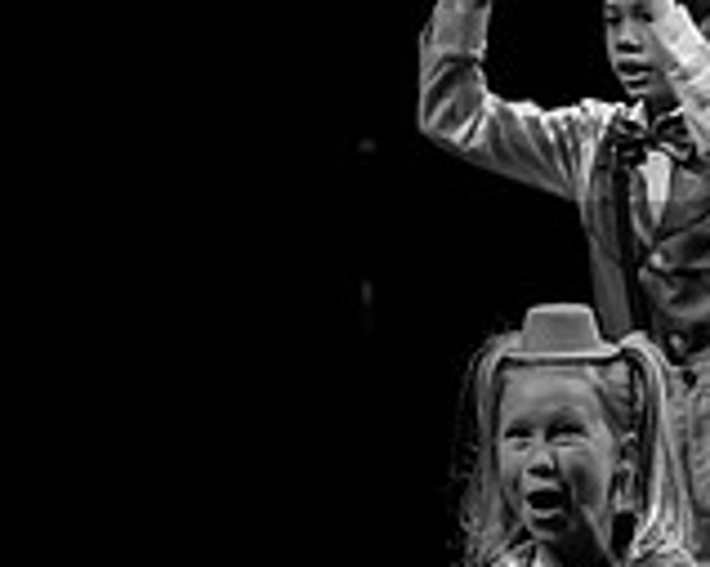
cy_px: 501
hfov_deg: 5.2
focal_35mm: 364
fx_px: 7644
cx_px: 1400
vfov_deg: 4.2
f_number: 2.8
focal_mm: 95
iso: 1250
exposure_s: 1/50
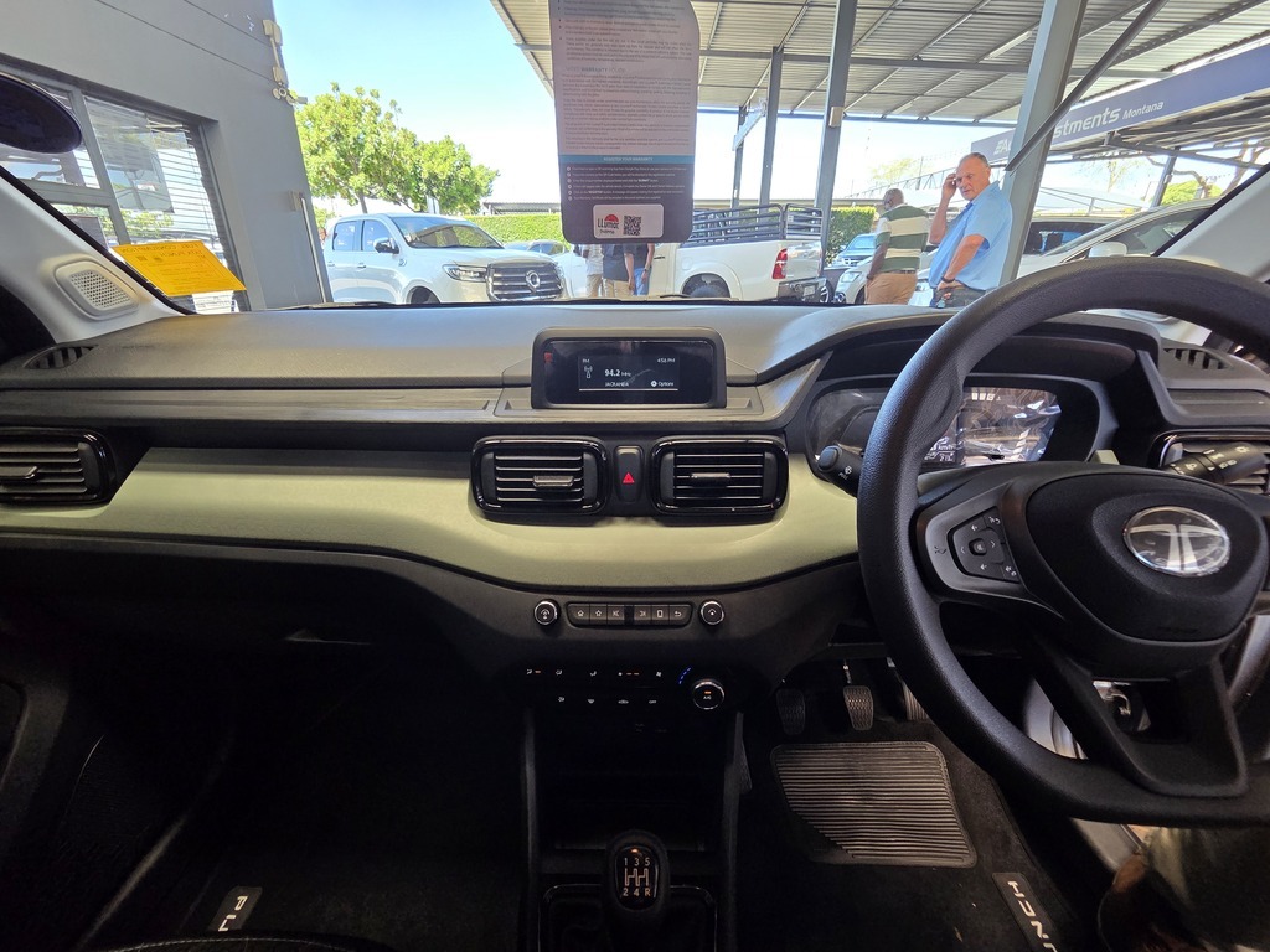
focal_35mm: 13
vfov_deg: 89.9
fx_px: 477
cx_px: 635
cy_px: 476
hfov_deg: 106.2
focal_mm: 2.2
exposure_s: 1/100
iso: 200
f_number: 2.2
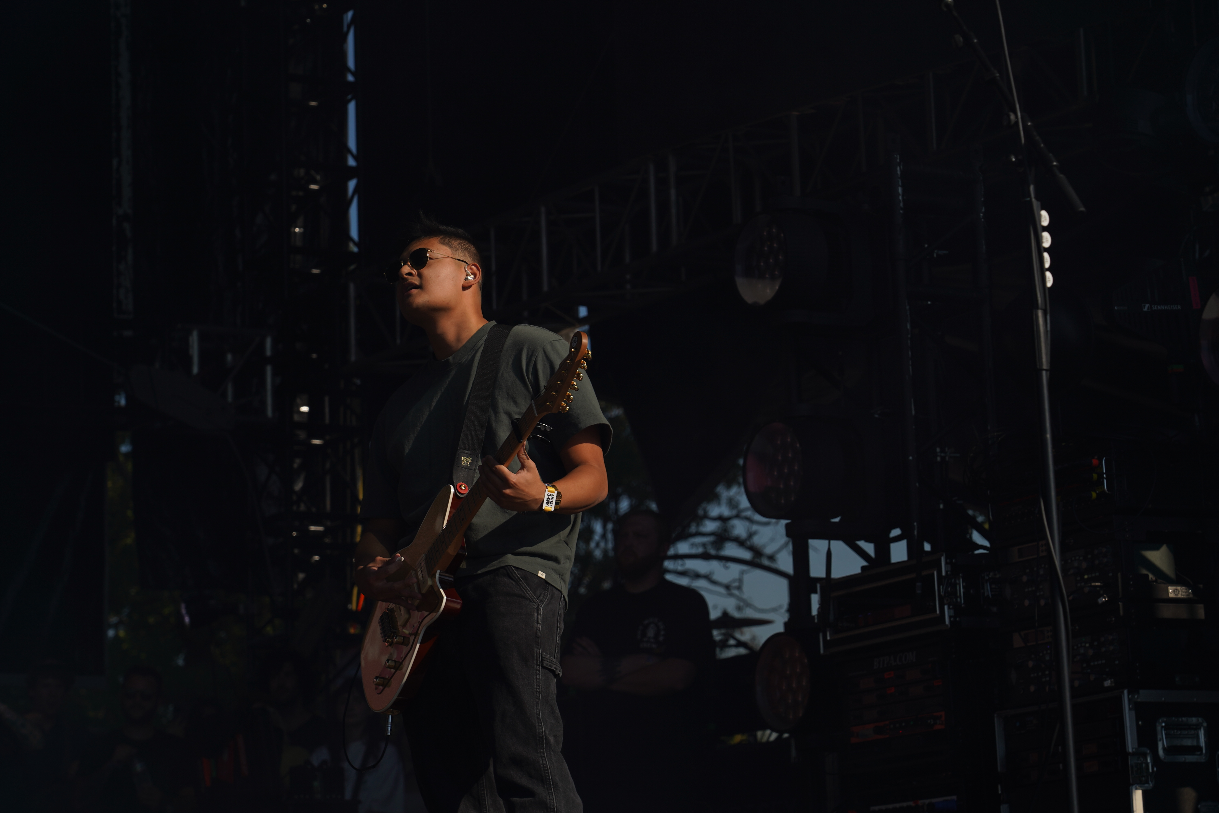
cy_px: 406
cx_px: 610
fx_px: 3555
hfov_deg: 19.5
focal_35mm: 105
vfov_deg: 13.0
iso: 100
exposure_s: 1/640
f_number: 8
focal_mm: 105
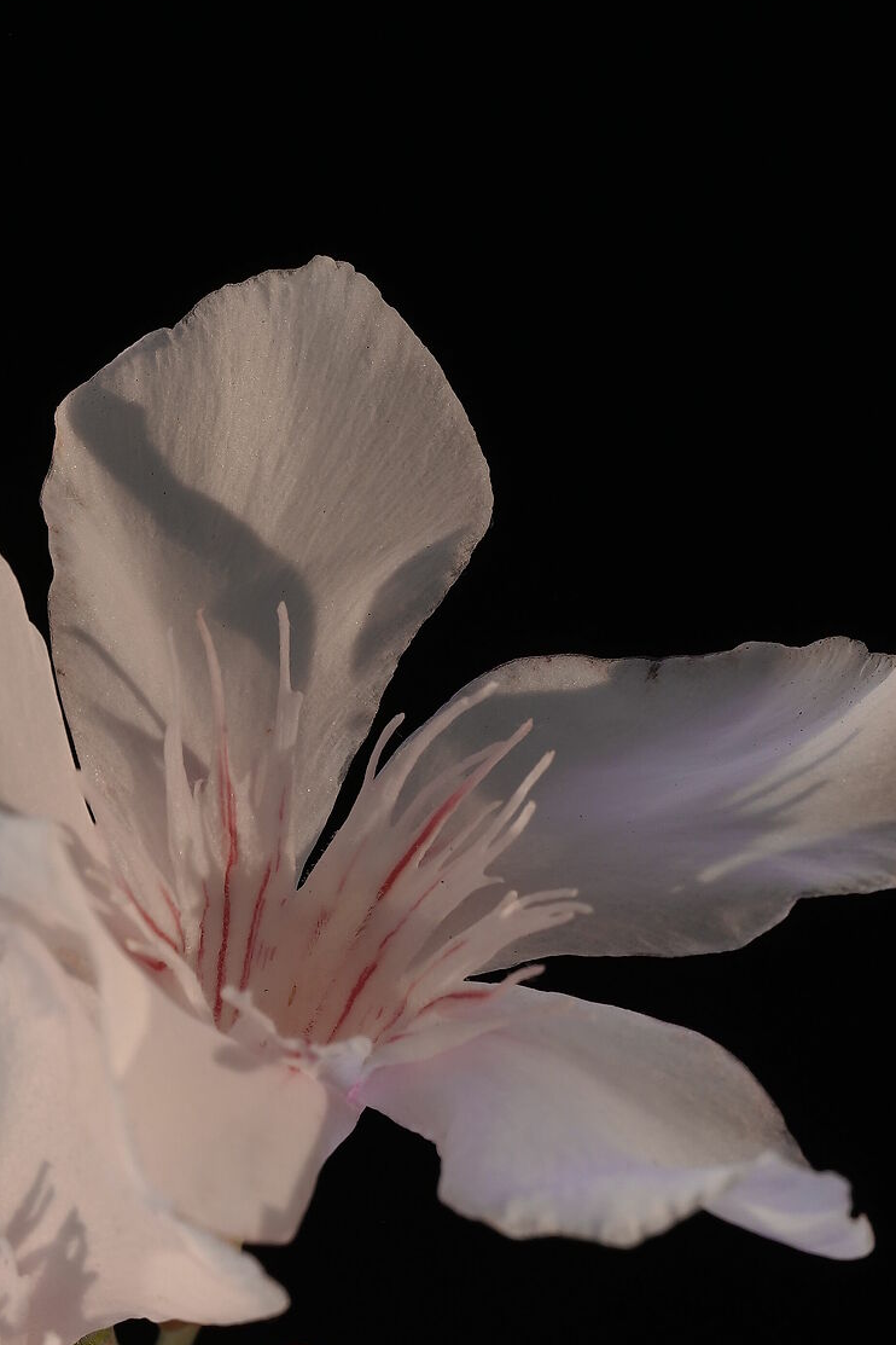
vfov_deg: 13.5
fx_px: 5637
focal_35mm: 151
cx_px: 86
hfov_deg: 9.1
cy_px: 1181
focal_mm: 70
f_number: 13
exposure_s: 1/3
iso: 400
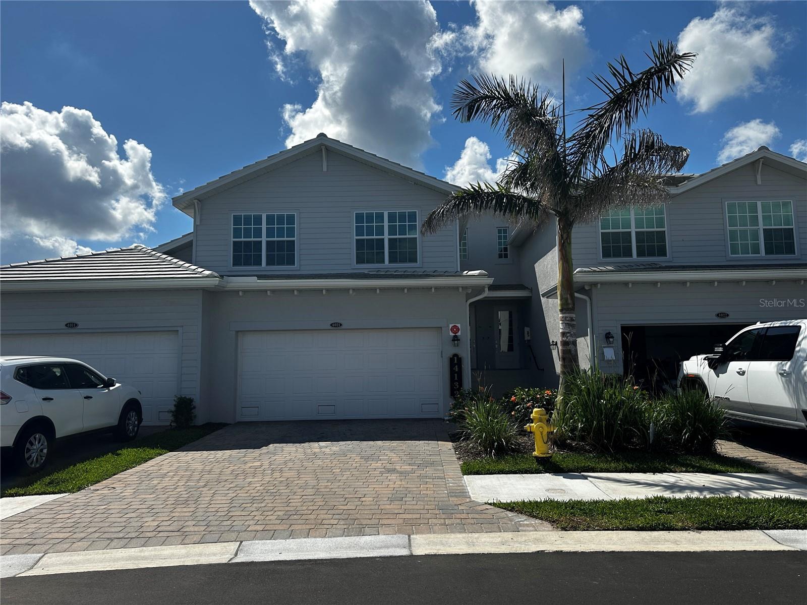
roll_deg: +0.4
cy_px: 302
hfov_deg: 71.6
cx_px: 404
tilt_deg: +6.9
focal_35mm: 24
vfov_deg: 56.8
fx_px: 560
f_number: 1.78
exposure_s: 1/7042
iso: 80
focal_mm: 6.86
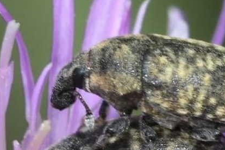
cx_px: 162
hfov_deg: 5.6
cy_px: 127
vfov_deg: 3.8
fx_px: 2282
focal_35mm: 365
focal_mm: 105
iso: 250
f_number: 32
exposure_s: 1/60
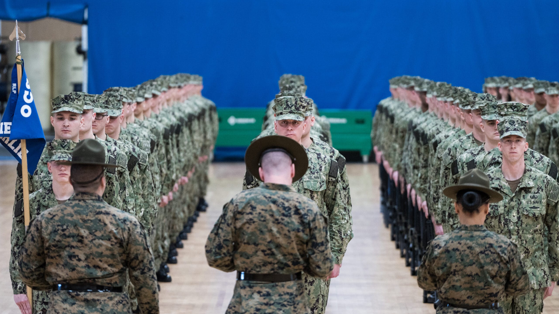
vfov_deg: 5.8
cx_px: 280
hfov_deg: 10.3
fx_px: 3113
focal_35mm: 210
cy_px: 150
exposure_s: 1/250
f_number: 4
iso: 3200
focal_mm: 200
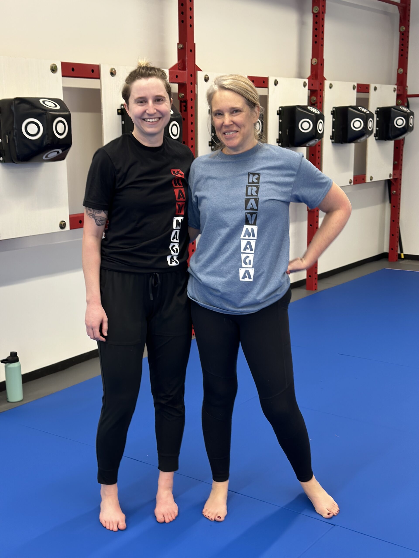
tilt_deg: -13.1
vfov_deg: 39.7
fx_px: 775
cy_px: 279
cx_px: 210
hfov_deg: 30.3
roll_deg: +1.1
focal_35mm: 48
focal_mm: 6.86
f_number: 1.78
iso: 100
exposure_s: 1/60
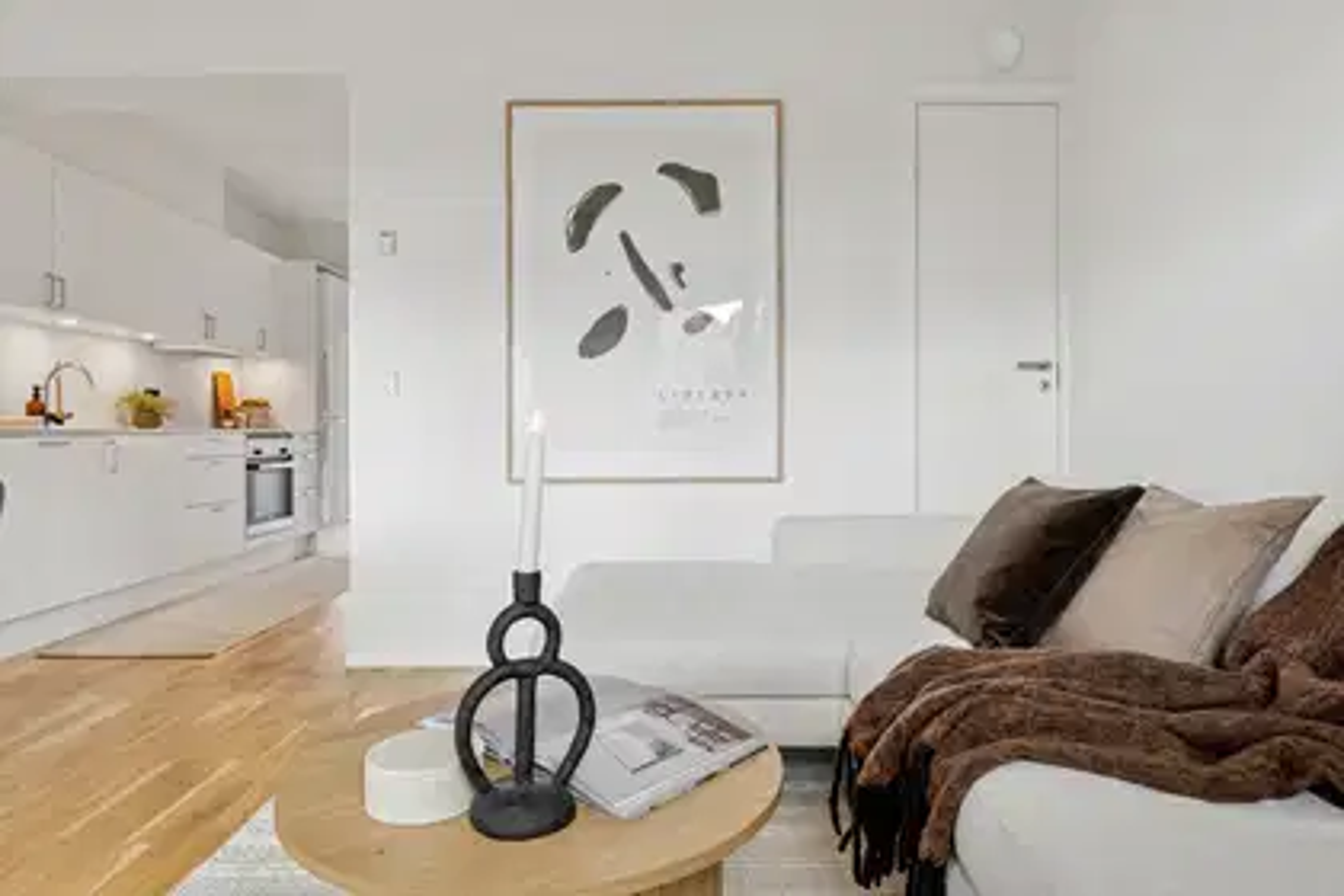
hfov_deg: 77.3
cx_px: 672
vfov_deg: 56.1
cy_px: 448
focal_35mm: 22
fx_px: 840
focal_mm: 15
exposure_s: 1/50
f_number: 6.3
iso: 200
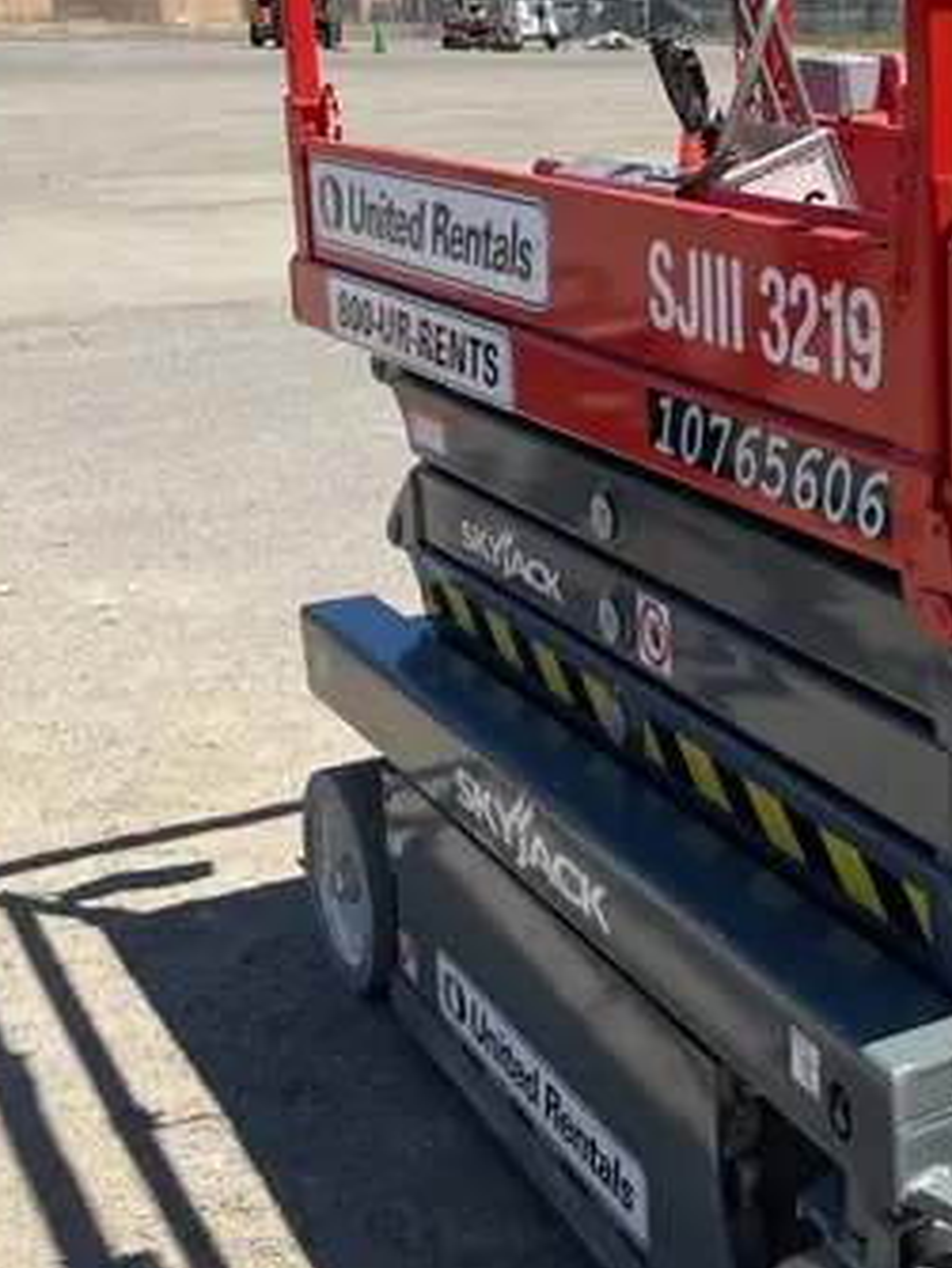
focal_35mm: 57
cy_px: 503
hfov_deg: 24.3
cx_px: 990
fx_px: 2087
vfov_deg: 33.6
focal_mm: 4.2
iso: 50
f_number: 1.6
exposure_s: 1/4132
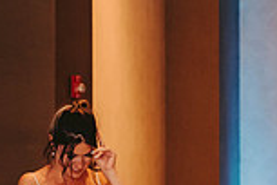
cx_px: 13
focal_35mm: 247
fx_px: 1900
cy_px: 206
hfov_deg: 8.3
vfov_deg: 5.5
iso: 800
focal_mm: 50
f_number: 2.5
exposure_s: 1/125
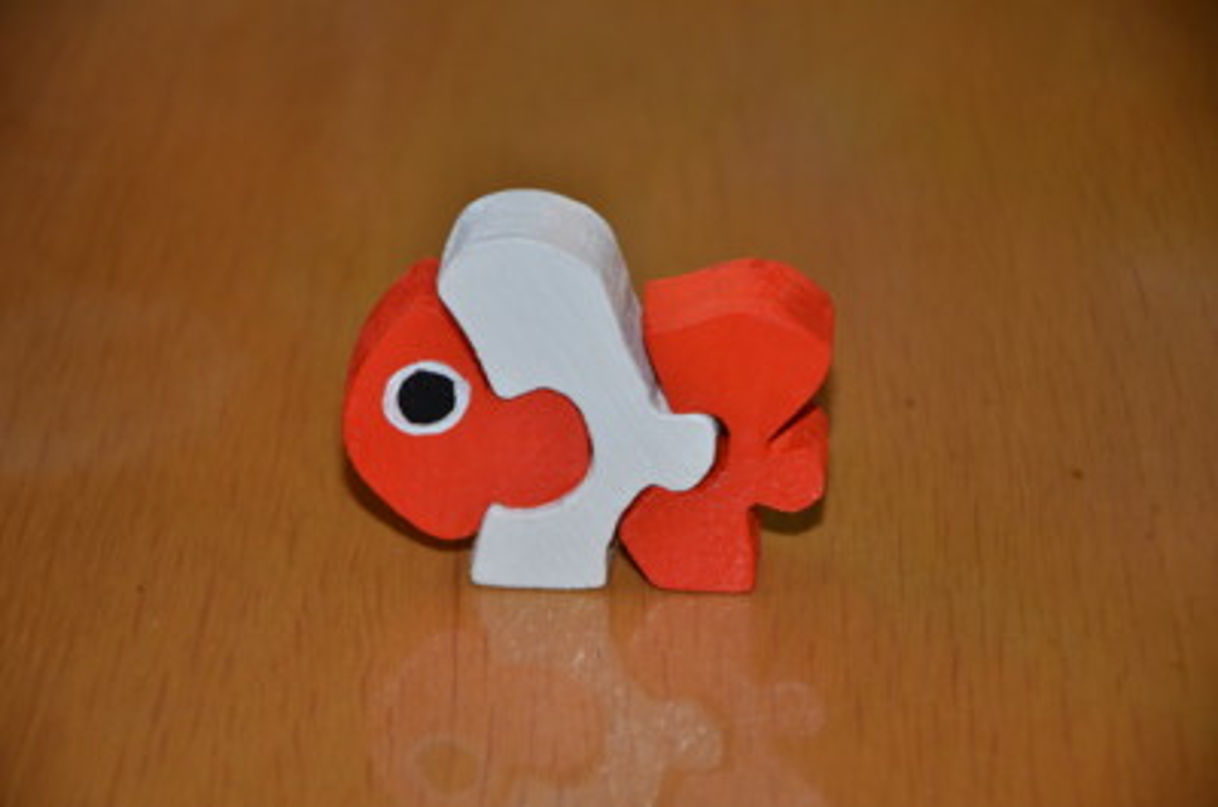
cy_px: 404
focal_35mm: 158
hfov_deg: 13.1
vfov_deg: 8.7
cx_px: 609
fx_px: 5318
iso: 800
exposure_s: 1/60
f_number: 5.6
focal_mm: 105
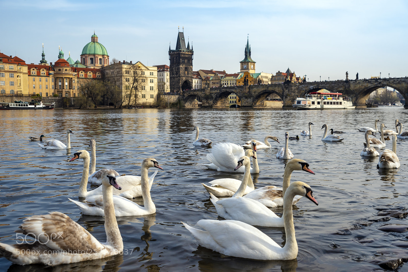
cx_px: 204
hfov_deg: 46.4
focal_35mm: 42
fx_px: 476
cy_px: 136
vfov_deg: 31.9
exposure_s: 1/1000
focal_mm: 42
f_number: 4.5
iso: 100
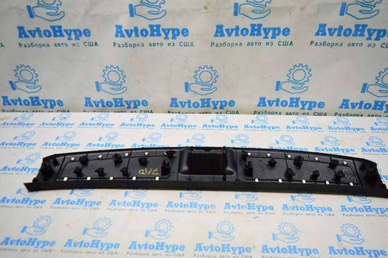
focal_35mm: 27
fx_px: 291
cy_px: 129
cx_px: 194
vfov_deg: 47.8
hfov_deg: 67.4
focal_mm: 18
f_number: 3.5
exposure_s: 1/1000
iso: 6400
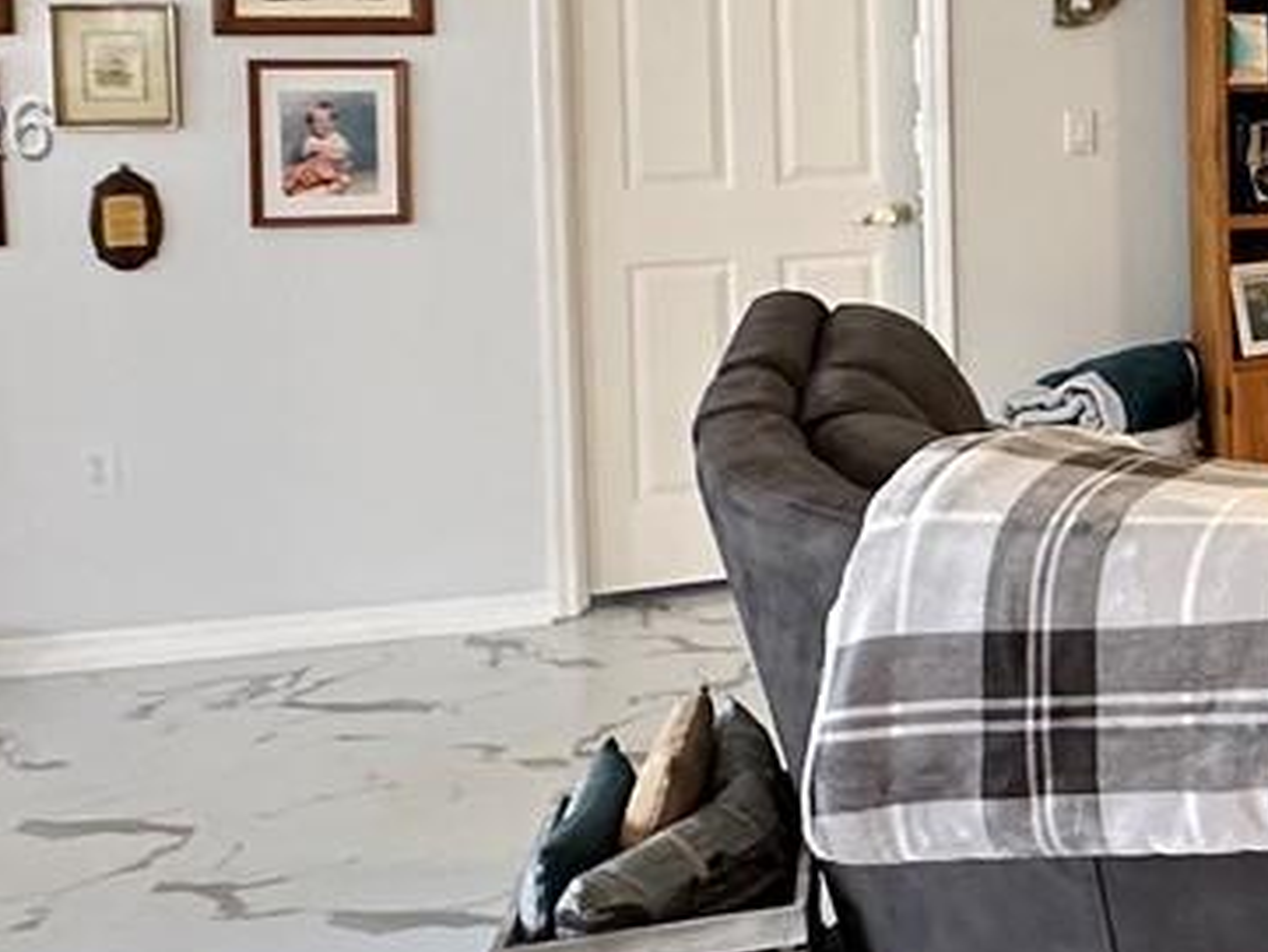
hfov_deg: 25.5
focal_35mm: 62
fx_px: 2272
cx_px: 1767
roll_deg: -0.4
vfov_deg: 23.2
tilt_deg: -3.3
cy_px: 133
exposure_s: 1/60
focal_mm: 2.22
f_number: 2.2
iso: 250
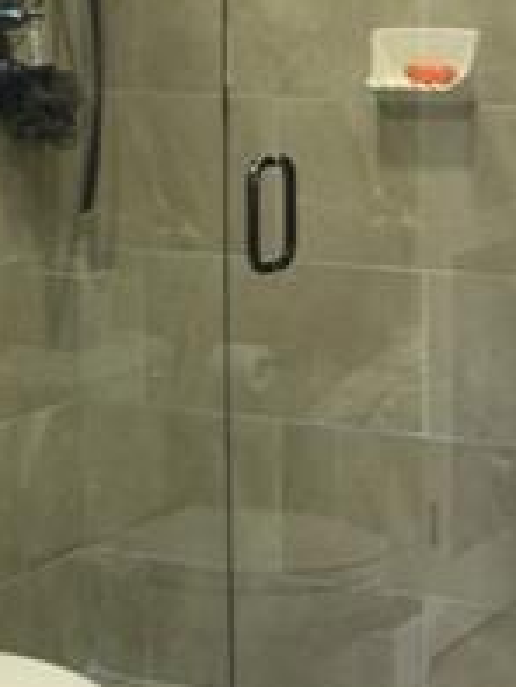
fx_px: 2938
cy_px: 181
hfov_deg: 10.0
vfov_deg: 13.3
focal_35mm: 148
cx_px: 519
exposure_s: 1/4.6
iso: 141
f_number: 2.8
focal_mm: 8
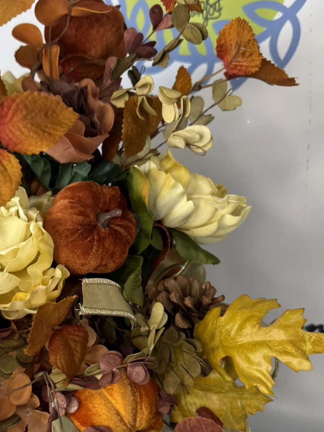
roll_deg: -1.1
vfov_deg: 45.4
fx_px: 512
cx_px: 93
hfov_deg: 34.6
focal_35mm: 41
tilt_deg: -16.9
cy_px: 272
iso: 50
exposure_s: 1/144
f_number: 1.78
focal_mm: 6.76
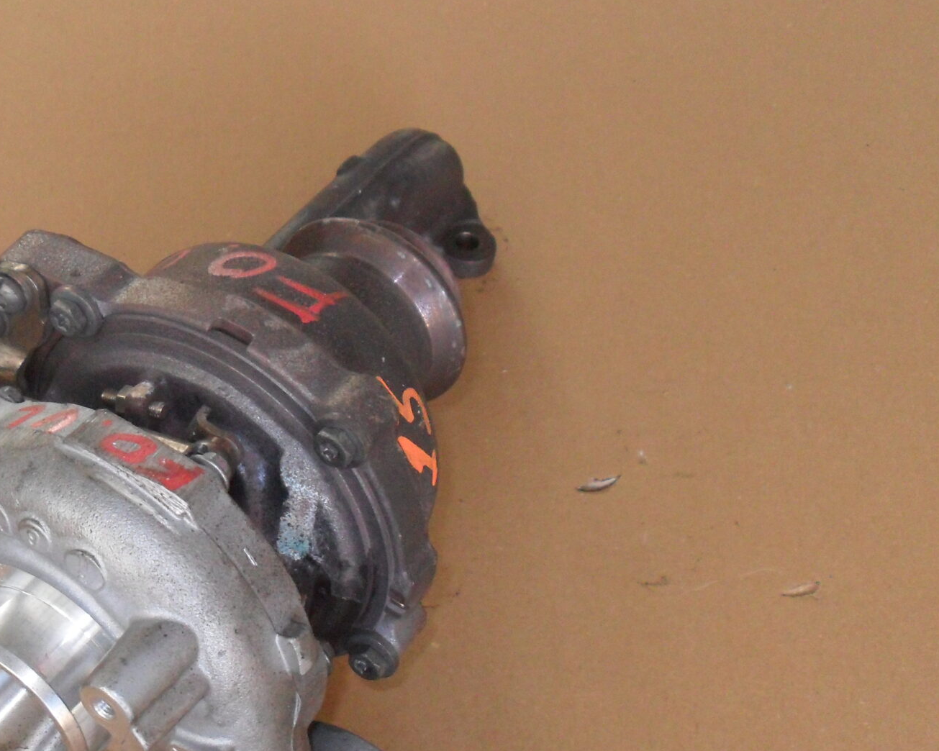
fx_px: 1862
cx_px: 176
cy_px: 540
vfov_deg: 22.6
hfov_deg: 27.7
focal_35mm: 67
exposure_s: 1/45
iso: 200
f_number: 3
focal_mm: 6.3
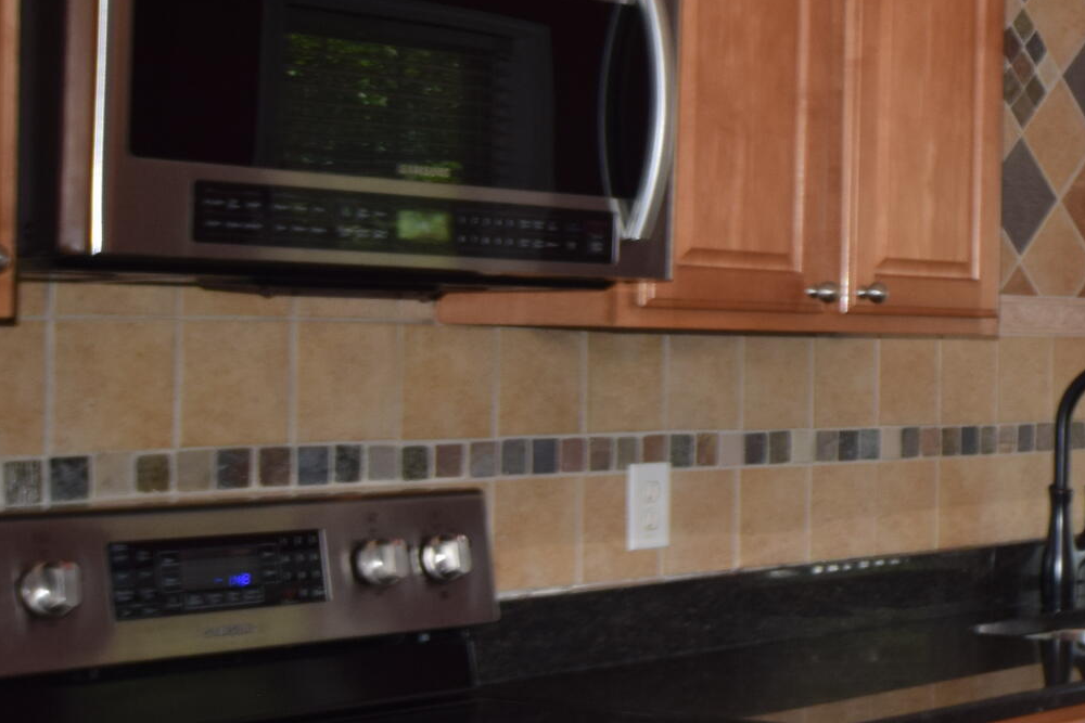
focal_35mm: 90
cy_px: 341
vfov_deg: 15.2
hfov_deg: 19.7
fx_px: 2713
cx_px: 1624
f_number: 5.6
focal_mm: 20
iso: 280
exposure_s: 1/125
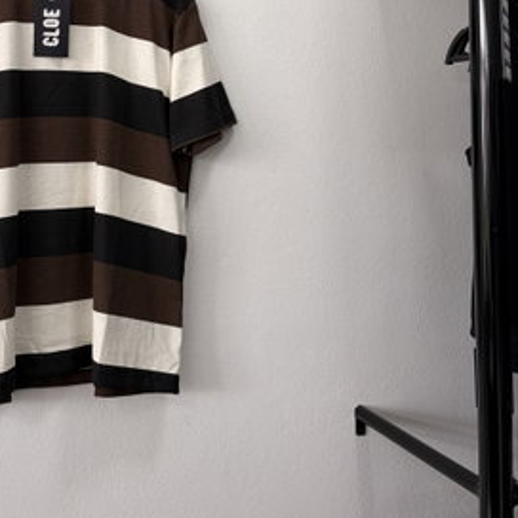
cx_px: 139
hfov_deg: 36.8
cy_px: 108
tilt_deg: +3.0
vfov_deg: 36.3
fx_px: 762
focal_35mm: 45
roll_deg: +0.2
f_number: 1.6
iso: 50
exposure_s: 1/122
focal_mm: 5.96
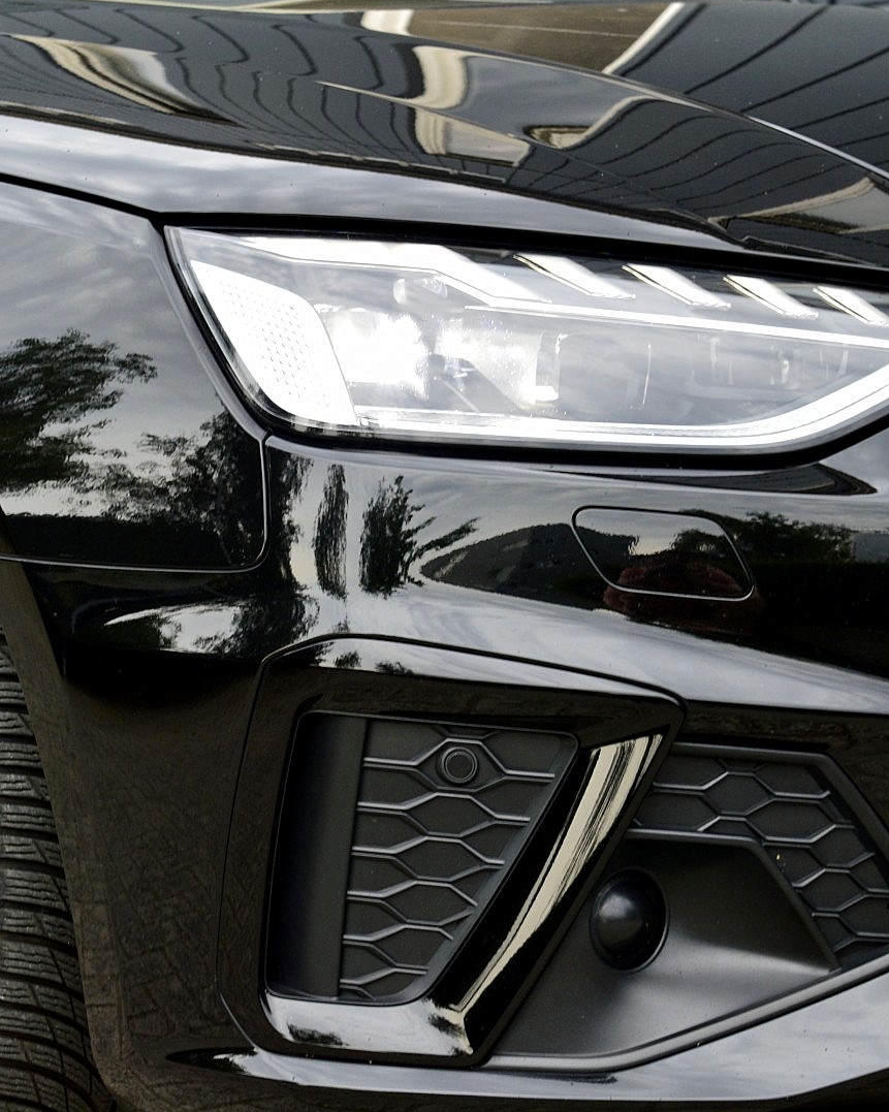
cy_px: 555
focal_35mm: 117
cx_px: 458
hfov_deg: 13.2
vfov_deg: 16.5
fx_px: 3840
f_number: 8
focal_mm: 55
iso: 400
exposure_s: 1/60
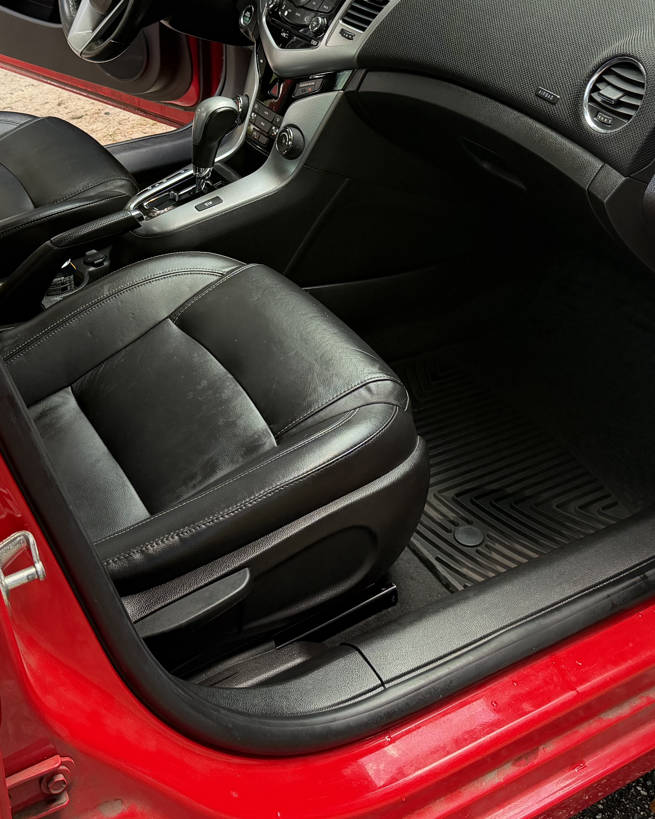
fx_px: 1163
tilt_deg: -29.6
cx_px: 305
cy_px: 200
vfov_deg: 37.8
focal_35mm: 48
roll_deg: +2.8
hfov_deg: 31.4
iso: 200
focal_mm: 6.76
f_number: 1.78
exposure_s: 1/177
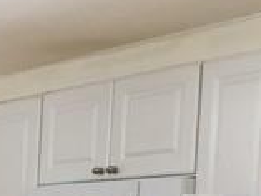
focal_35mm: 118
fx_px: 890
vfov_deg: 11.8
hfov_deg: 14.4
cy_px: 327
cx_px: -233
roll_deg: -0.9
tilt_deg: -3.5
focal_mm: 4.15
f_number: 2.2
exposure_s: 1/15
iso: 40
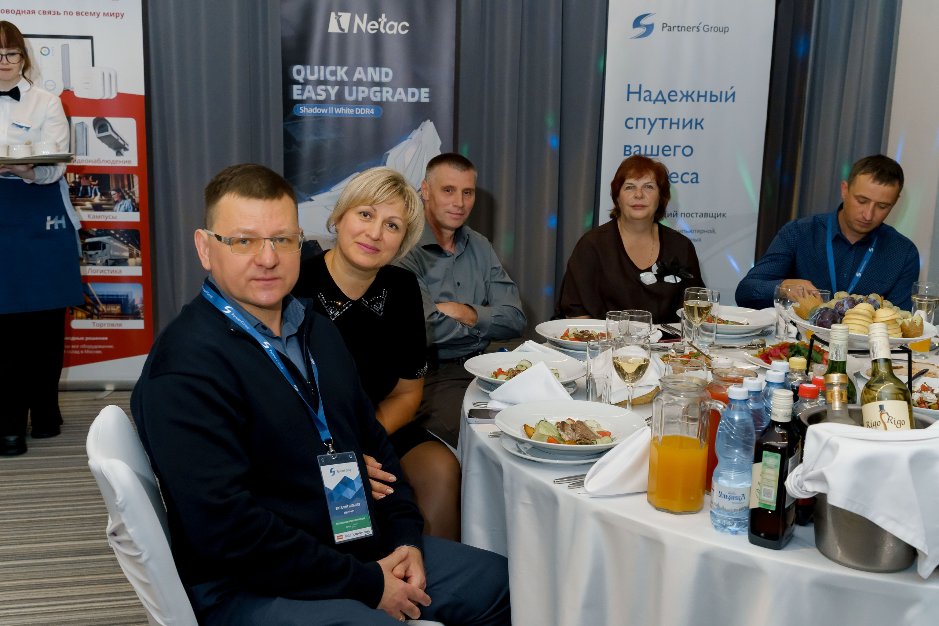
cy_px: 313
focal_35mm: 35
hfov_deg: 54.4
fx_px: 913
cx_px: 470
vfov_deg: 37.9
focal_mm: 35
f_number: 5.6
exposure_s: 1/125
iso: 3200
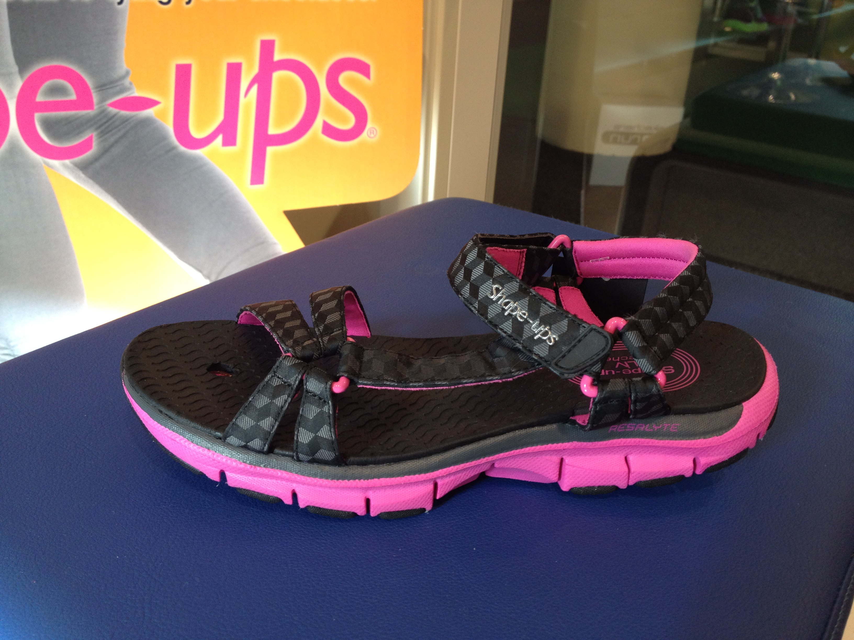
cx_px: 427
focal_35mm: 35
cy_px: 320
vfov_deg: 40.7
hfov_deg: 52.6
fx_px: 863
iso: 100
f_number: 2.4
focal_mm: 4.28
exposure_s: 1/120
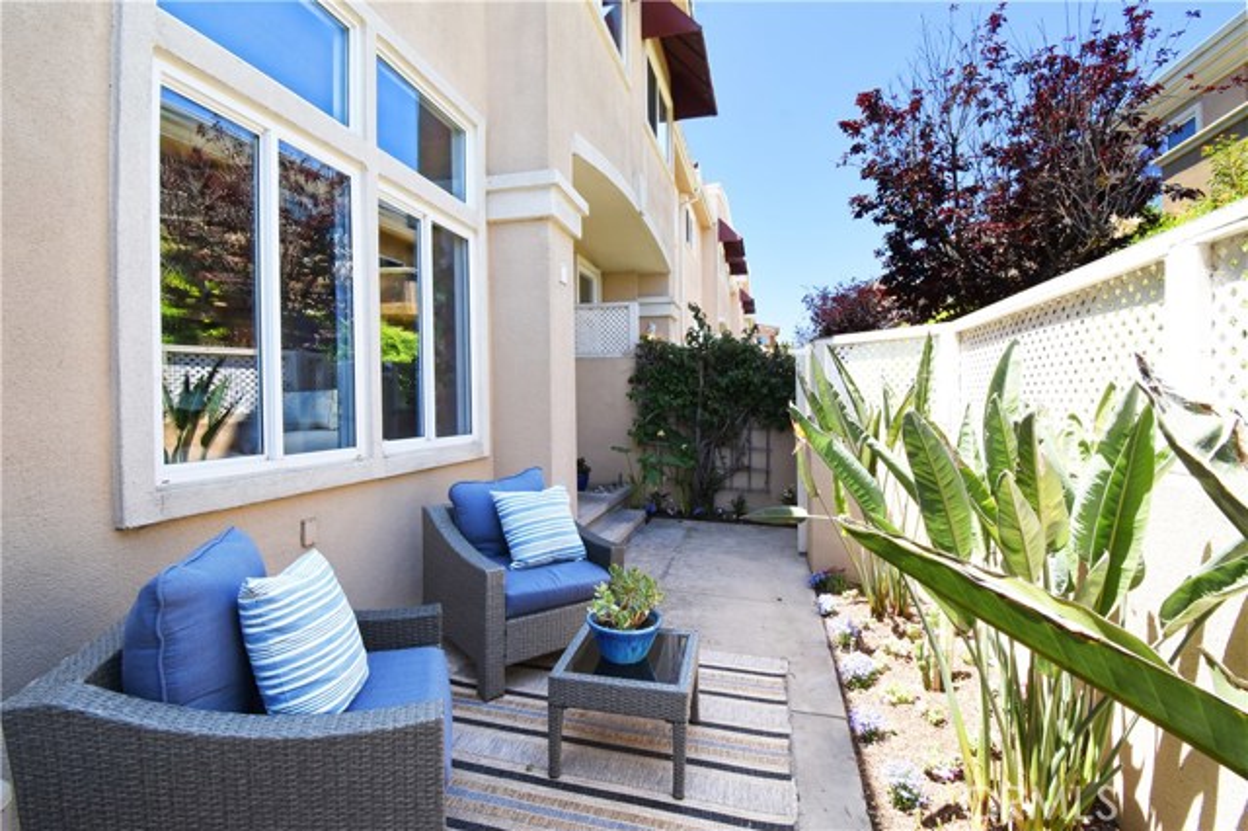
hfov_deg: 100.4
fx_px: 520
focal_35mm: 15
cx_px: 624
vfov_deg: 77.3
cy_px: 416
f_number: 13
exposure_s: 1/60
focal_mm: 10
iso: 250
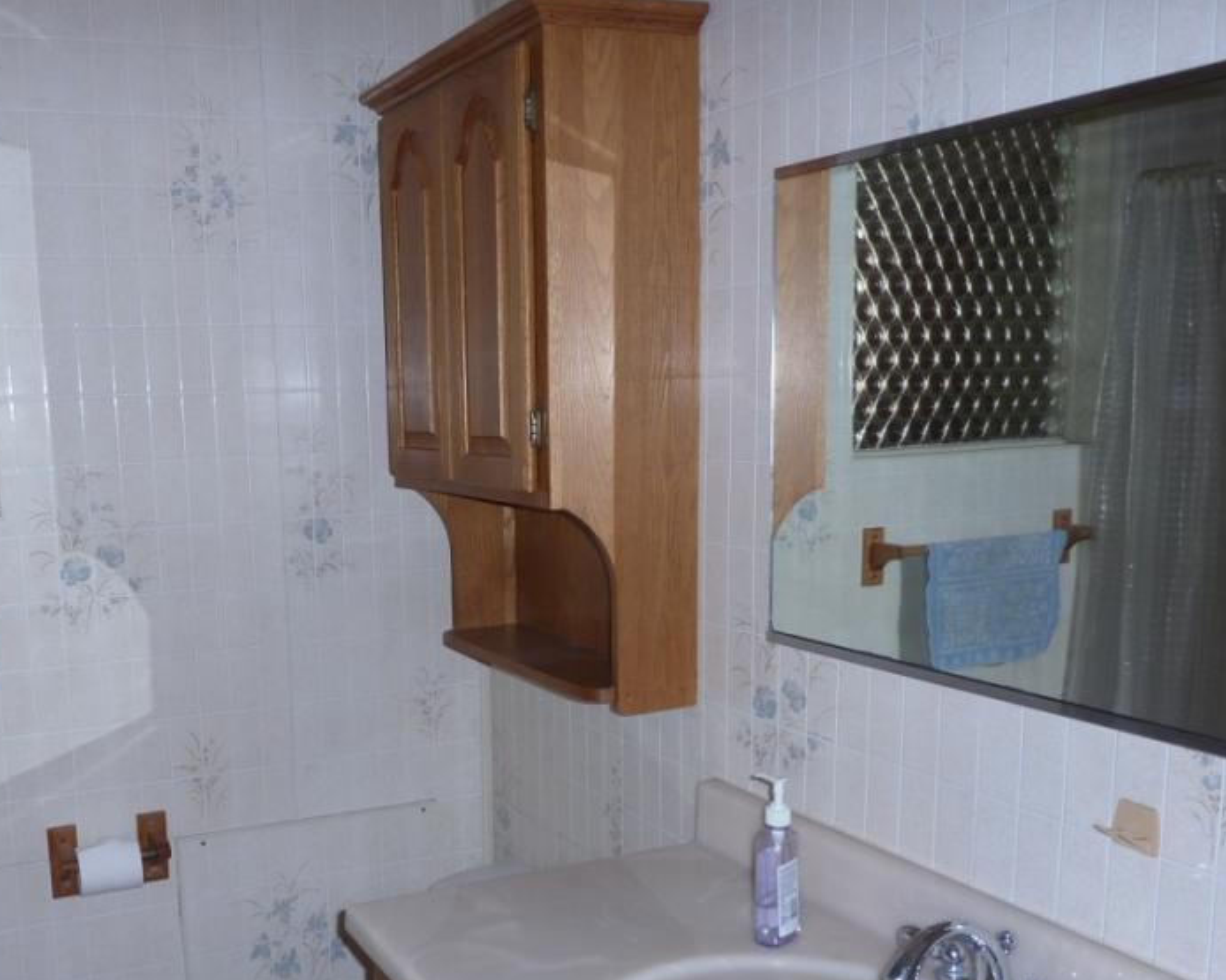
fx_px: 1306
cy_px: 634
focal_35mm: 36
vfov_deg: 40.7
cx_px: 397
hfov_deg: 49.3
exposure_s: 1/60
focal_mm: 4.1
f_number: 3.3
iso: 100
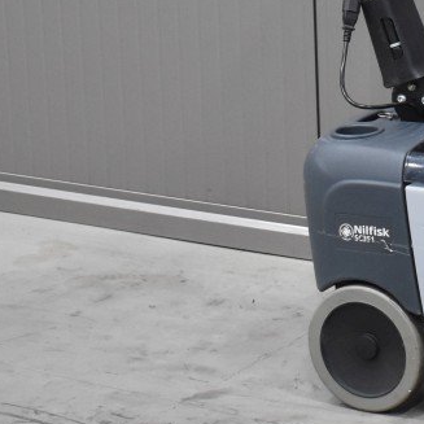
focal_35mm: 159
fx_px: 2203
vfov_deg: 10.9
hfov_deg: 10.8
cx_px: 542
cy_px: 69
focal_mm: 34
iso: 1600
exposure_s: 1/60
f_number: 5
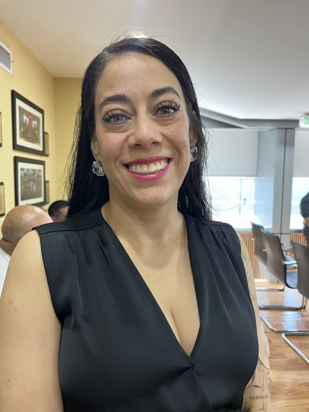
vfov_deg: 67.3
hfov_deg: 53.1
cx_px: 154
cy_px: 206
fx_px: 309
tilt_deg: -5.8
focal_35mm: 26
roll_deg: +0.4
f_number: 1.6
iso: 250
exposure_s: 1/60
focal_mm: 5.1
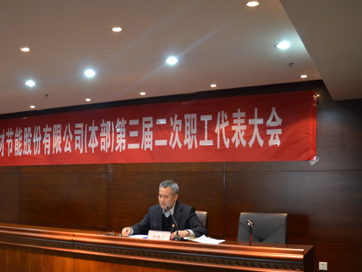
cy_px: 162
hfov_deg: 48.7
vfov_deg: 37.6
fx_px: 397
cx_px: 147
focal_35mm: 38
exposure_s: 1/30
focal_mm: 18
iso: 1600
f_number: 3.5
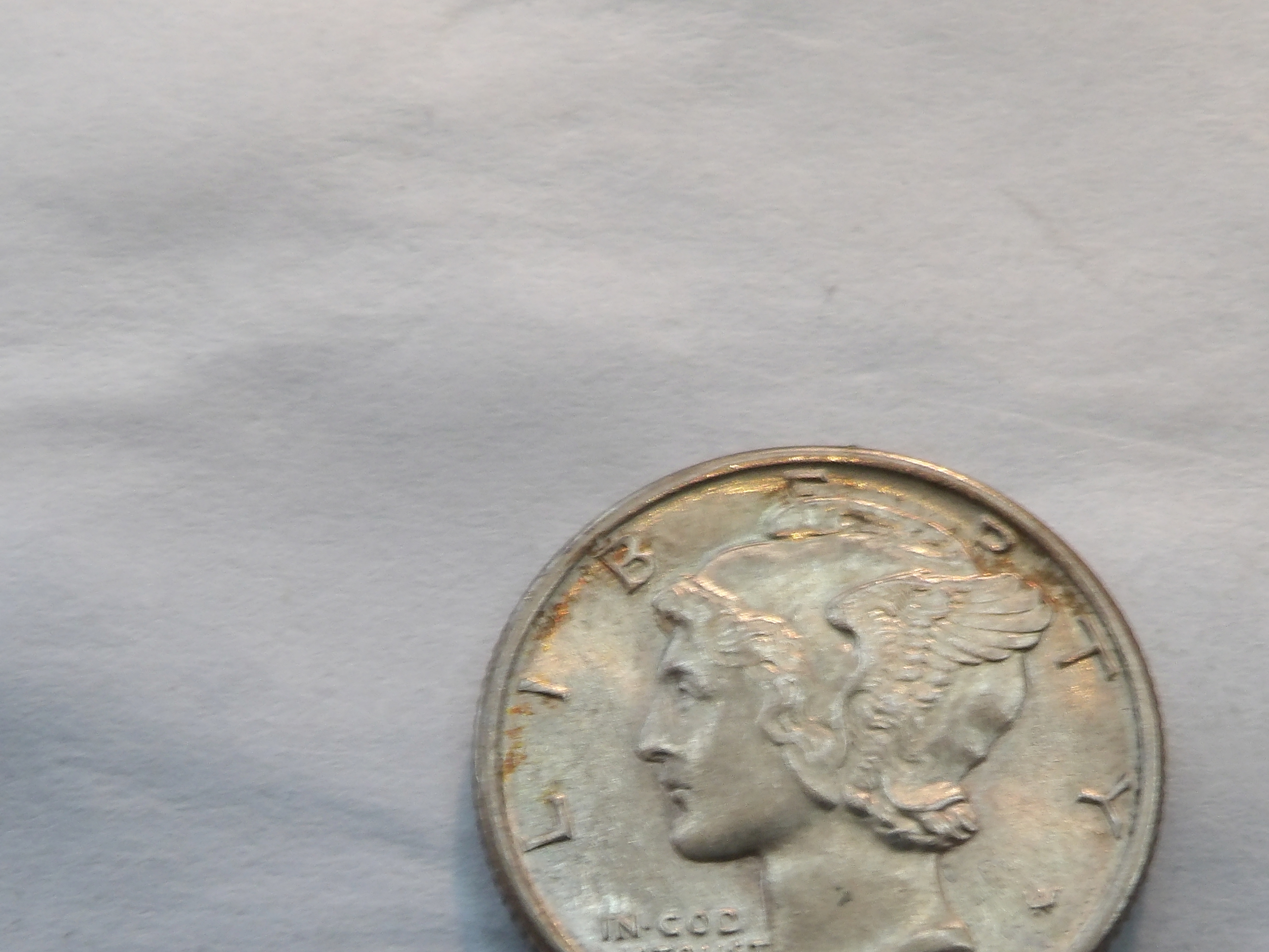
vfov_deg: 19.7
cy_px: 732
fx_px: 2713
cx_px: 820
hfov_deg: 26.2
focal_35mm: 74
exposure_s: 1/15
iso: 205
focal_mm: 7.6
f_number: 4.9
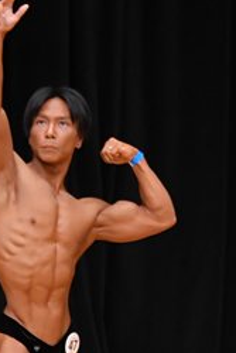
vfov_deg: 2.8
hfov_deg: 1.9
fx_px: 7296
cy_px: 305
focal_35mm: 743
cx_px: 30
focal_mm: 160
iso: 3200
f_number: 5.6
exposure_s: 1/400
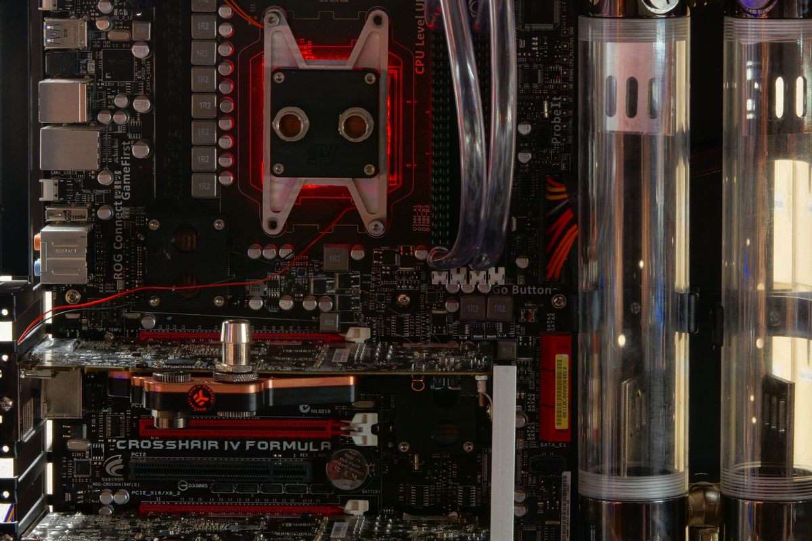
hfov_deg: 13.0
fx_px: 3551
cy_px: 270
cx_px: 406
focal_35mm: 158
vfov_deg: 8.7
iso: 800
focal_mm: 105
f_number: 20
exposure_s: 5
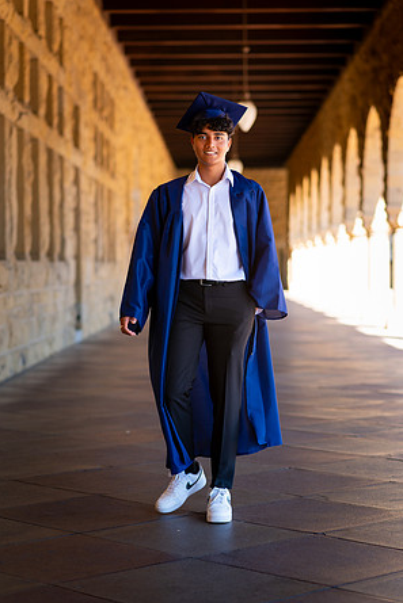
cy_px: 302
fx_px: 1443
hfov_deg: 15.9
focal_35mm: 86
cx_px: 201
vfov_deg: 23.6
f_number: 2.8
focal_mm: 85
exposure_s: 1/200
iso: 64
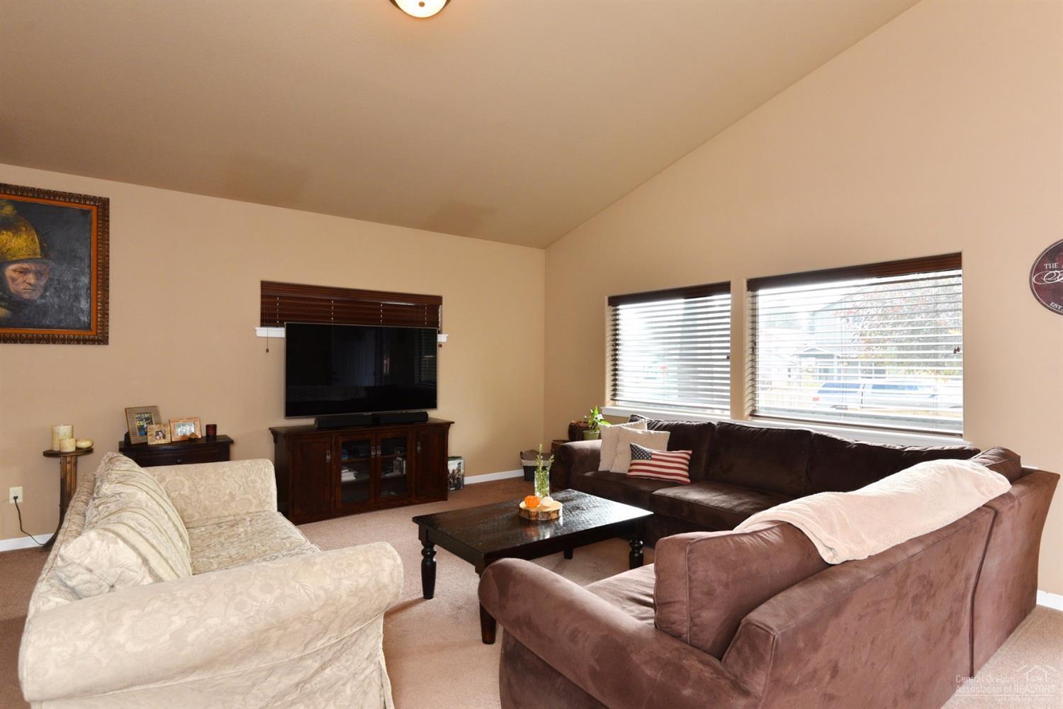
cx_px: 532
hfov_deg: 86.9
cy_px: 354
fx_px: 561
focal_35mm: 19
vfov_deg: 64.6
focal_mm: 19
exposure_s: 1/60
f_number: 6.3
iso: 500
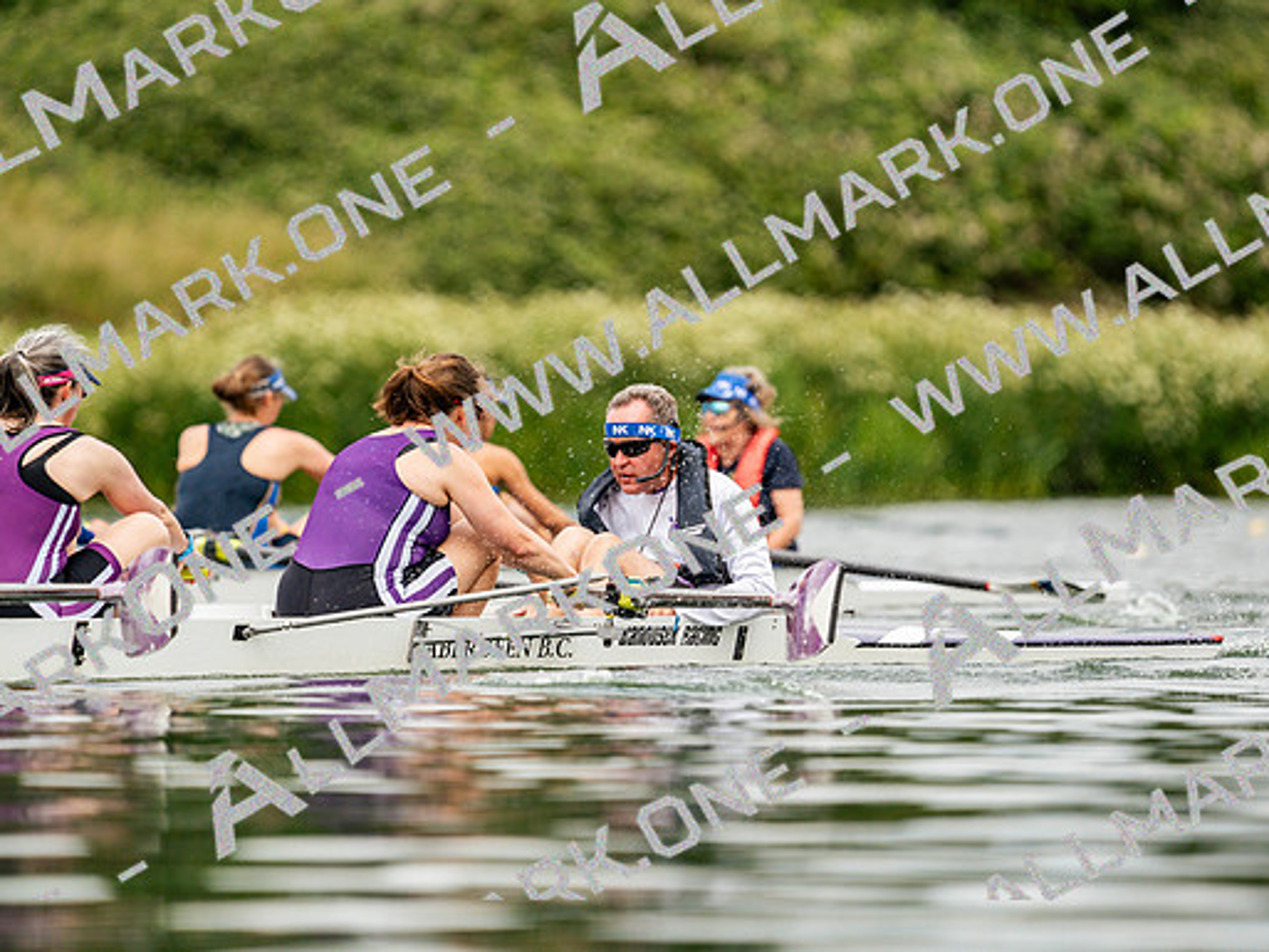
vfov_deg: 2.4
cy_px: 476
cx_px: 710
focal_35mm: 626
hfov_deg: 3.2
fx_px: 22954
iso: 400
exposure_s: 1/2000
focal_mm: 576
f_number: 6.3
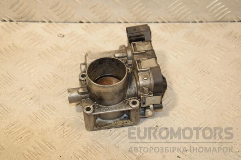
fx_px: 502
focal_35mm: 75
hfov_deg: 27.0
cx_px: 120
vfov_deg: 18.2
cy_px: 80
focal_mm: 50
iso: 800
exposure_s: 1/200
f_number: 6.3
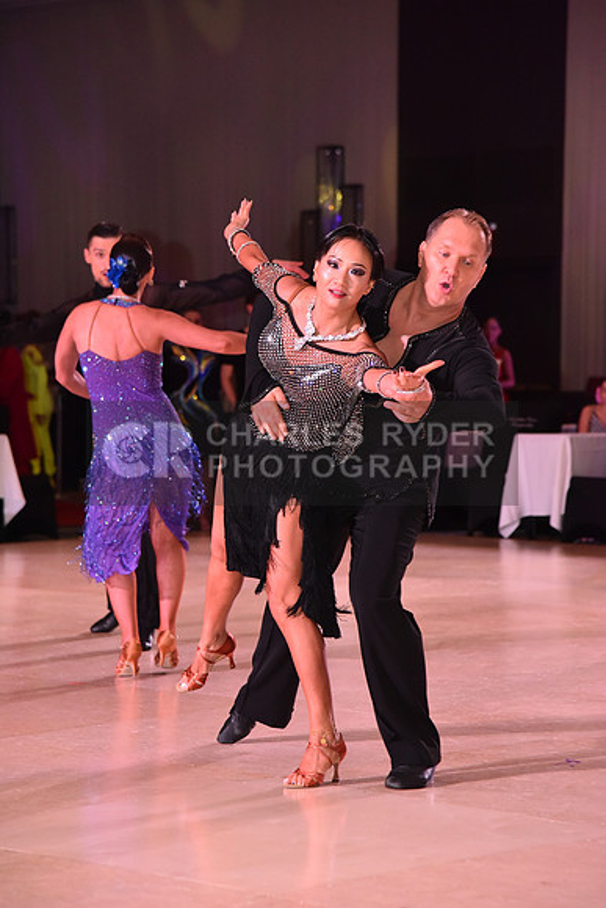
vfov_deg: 19.5
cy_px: 454
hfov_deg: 13.0
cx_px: 303
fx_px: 2649
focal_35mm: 105
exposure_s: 1/320
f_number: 5
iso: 2500
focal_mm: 105
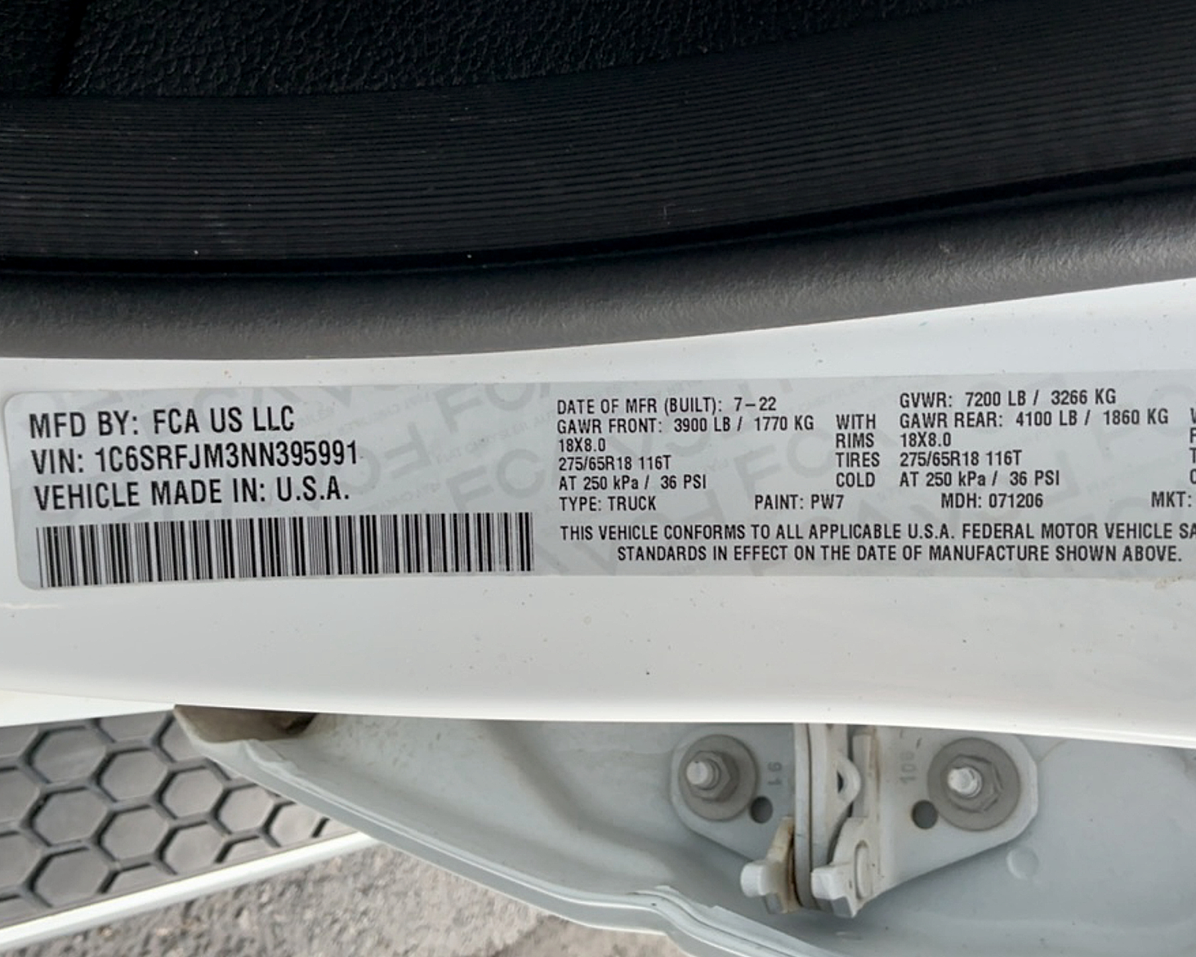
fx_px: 1133
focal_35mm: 32
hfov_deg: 55.6
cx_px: 635
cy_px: 489
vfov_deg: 45.8
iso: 32
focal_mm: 3
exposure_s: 1/120
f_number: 1.8
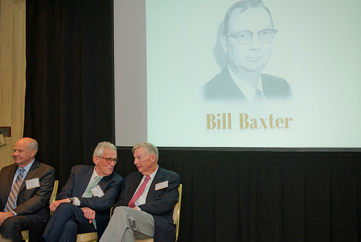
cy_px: 128
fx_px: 439
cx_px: 194
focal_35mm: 44
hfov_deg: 44.6
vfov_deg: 30.8
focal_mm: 40
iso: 800
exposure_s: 1/80
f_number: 3.2
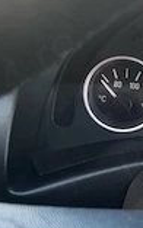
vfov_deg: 19.8
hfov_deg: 11.5
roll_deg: -8.2
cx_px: 266
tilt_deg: -32.5
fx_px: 655
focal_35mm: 105
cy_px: 107
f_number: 1.5
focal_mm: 5.7
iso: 100
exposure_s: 1/121
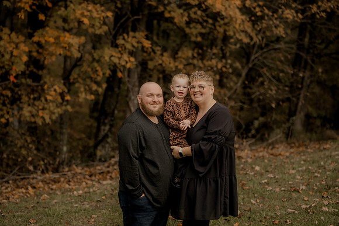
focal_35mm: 95
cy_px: 113
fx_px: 895
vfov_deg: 14.4
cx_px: 170
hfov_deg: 21.5
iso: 250
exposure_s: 1/125
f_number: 2.8
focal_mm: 95
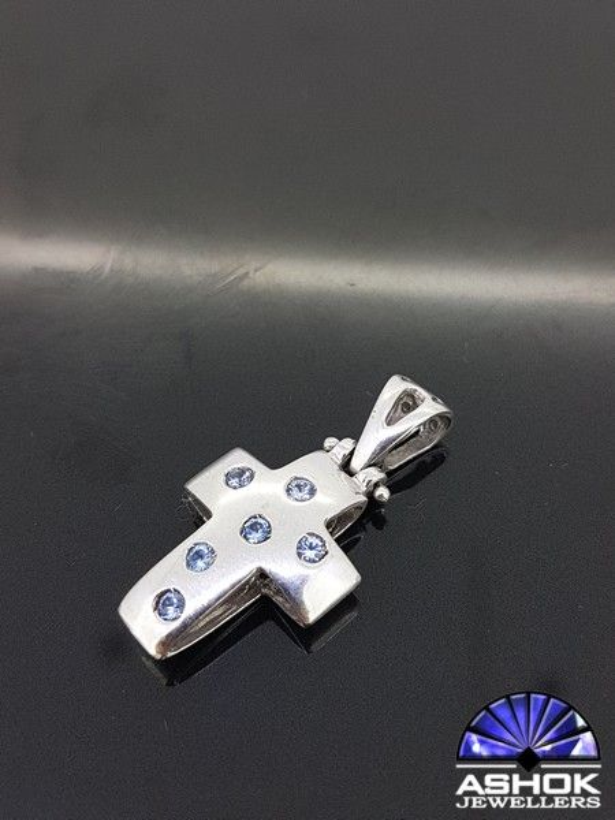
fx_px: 616
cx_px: 308
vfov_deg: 67.3
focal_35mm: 26
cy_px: 410
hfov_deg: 53.1
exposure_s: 1/135
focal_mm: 4.2
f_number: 1.7
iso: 40
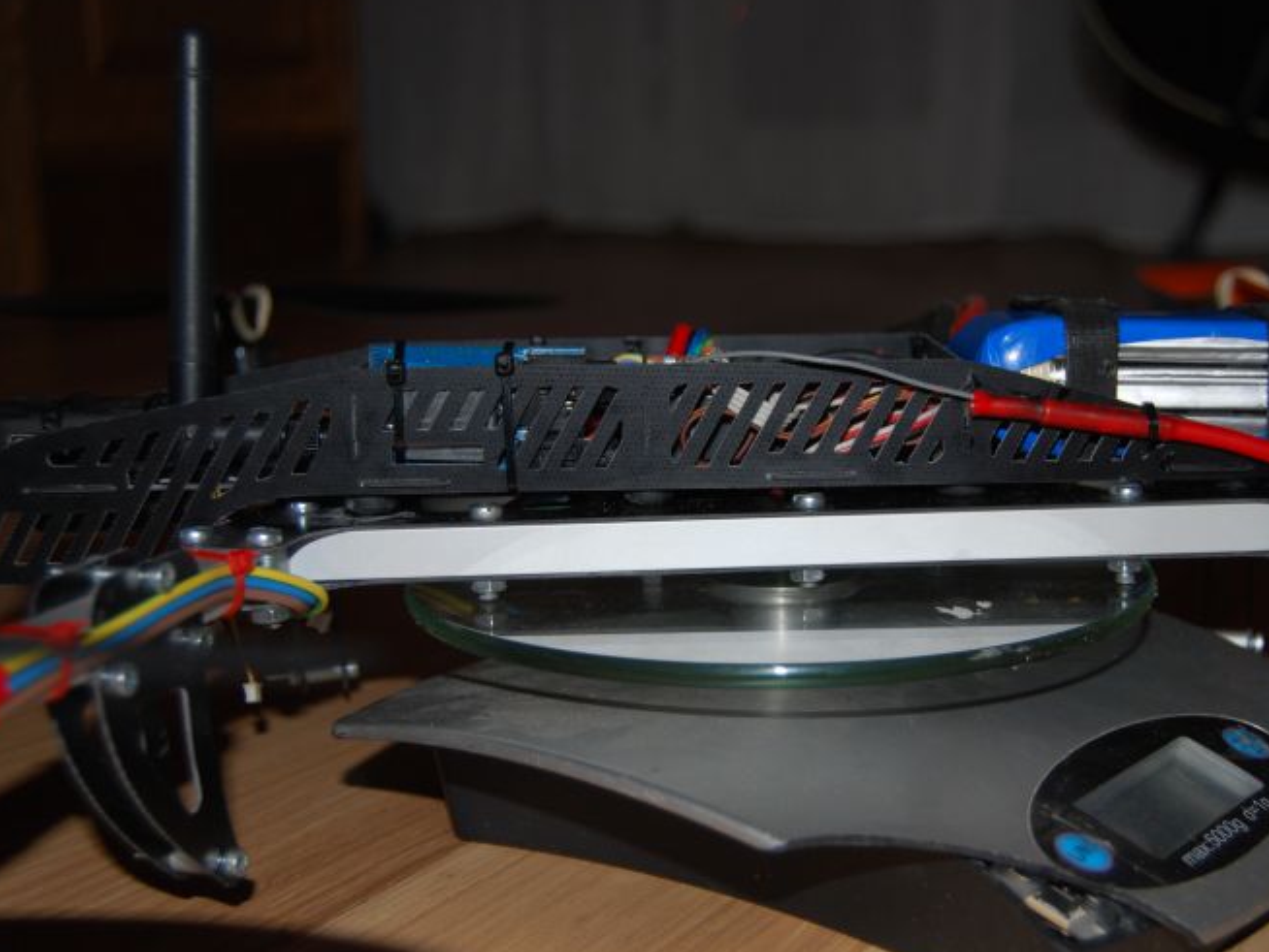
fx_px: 1944
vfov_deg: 27.5
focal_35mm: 53
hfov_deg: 36.1
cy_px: 494
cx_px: 726
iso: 200
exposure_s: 1/60
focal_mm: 30
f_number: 4.2
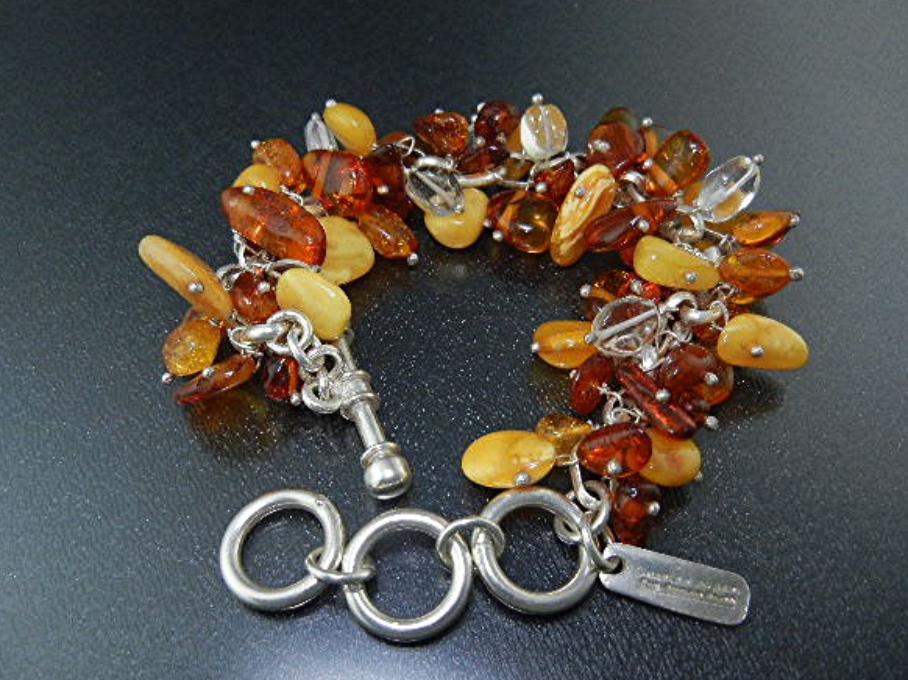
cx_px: 452
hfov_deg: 55.4
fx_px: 865
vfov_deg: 42.9
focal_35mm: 33
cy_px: 367
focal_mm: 5.4
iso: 434
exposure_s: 1/30
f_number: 7
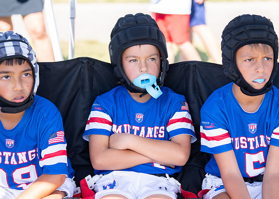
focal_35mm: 88
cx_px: 152
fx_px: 694
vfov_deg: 16.3
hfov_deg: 22.7
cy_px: 90
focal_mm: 70
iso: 100
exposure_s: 1/500
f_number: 2.8
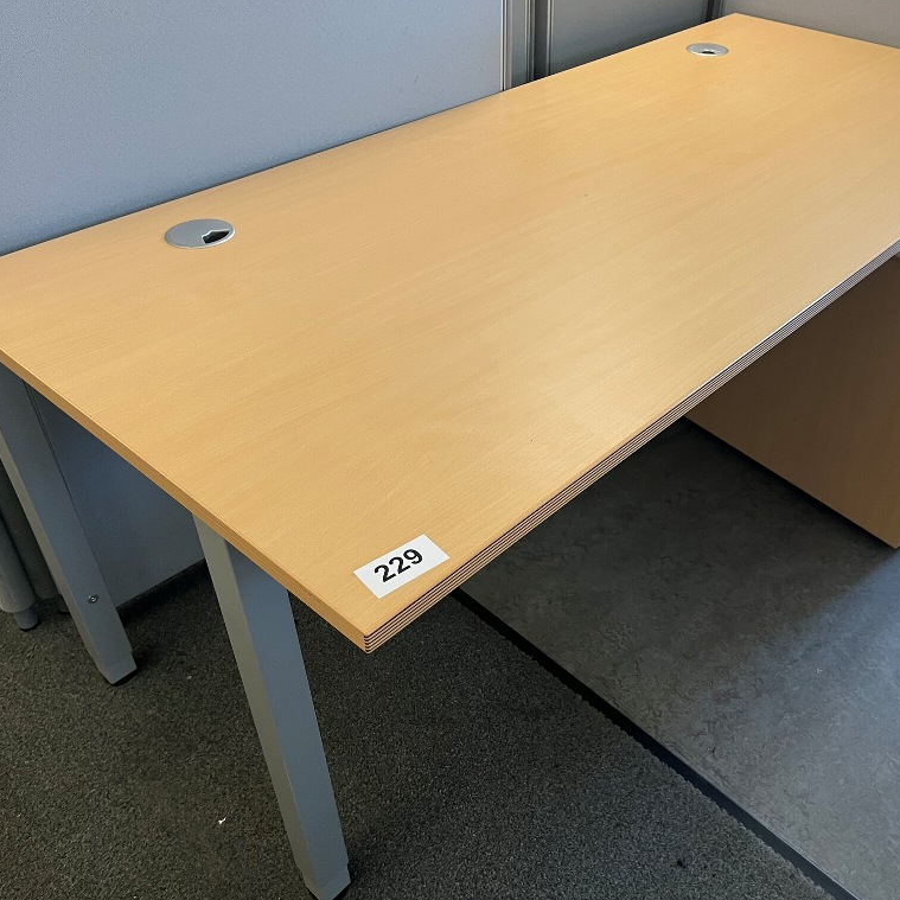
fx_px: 912
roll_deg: -2.3
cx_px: 547
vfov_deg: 52.5
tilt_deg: -36.3
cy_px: 452
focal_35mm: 31
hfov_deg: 52.1
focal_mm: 5.1
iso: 160
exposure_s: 1/58
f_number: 1.6
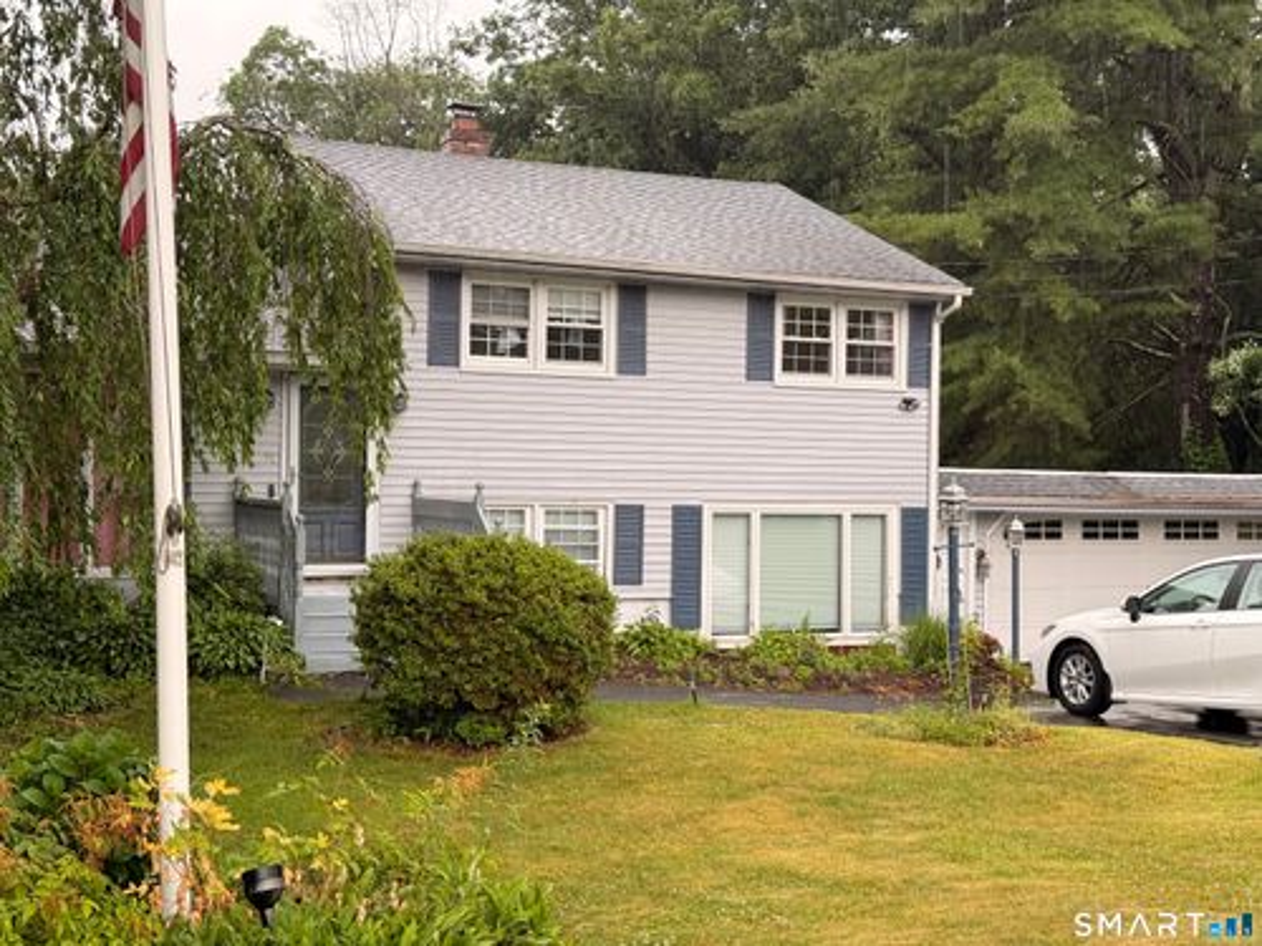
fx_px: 1750
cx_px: 631
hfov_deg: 39.7
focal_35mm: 48
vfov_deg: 30.3
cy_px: 473
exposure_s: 1/121
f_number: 1.78
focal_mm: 6.76
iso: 80
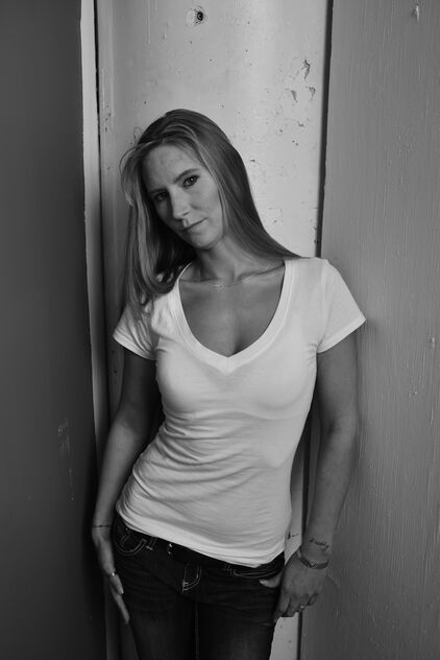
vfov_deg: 54.4
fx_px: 641
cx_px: 220
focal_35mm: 35
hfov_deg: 37.9
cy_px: 330
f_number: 4
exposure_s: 1/40
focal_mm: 35
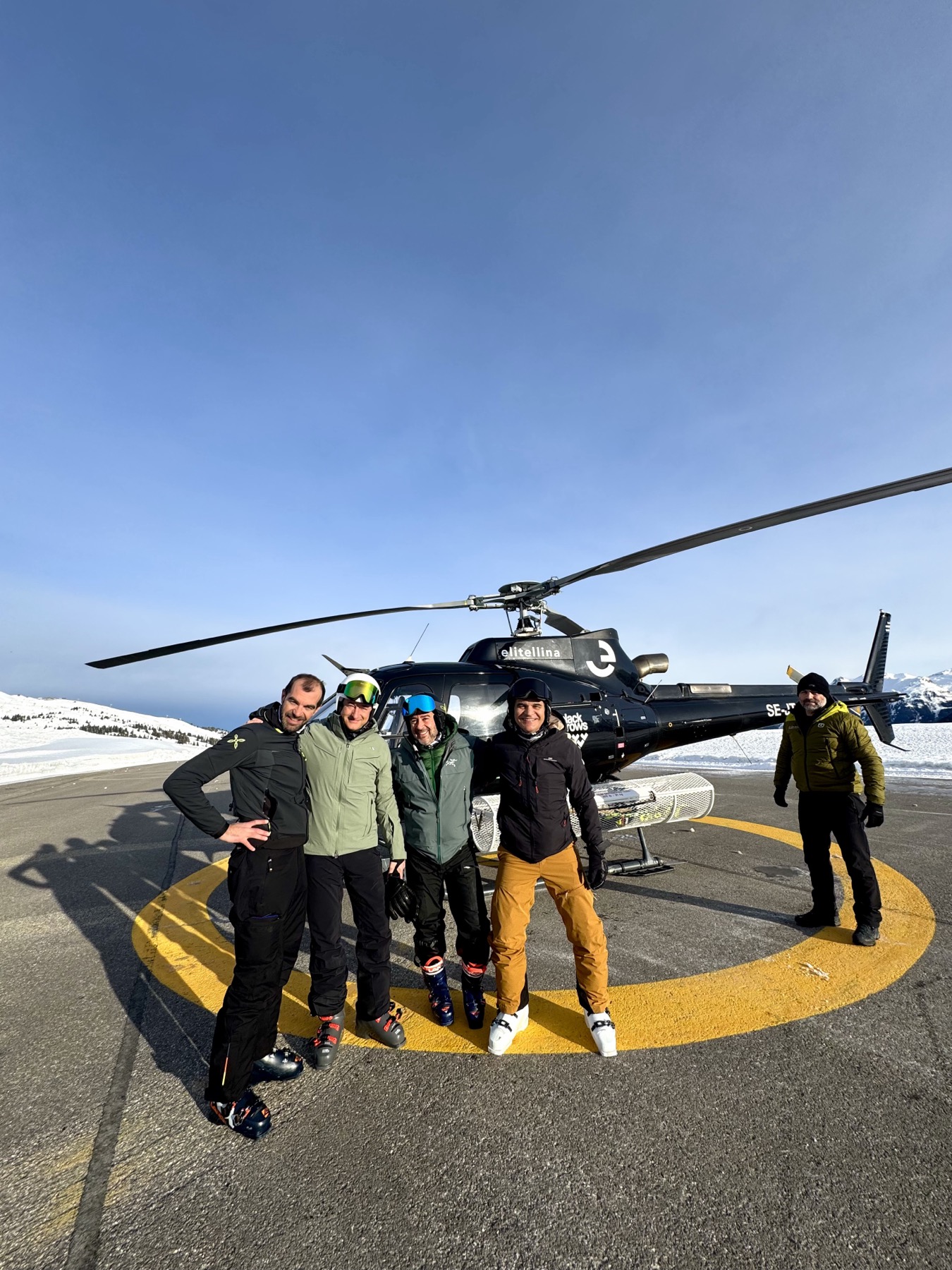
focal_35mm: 14
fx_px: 513
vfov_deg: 102.1
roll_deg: +2.5
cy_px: 635
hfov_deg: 85.7
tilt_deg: +11.5
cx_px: 476
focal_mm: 2.22
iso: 40
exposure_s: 1/1370
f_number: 2.2
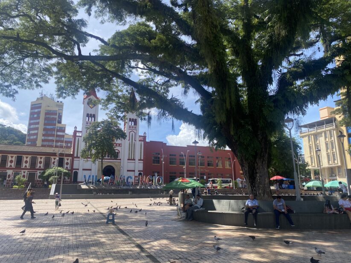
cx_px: 176
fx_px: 264
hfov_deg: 67.3
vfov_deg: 53.1
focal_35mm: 26
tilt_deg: +11.3
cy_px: 132
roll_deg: +0.1
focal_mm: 4.25
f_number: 1.8
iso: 32
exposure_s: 1/1629
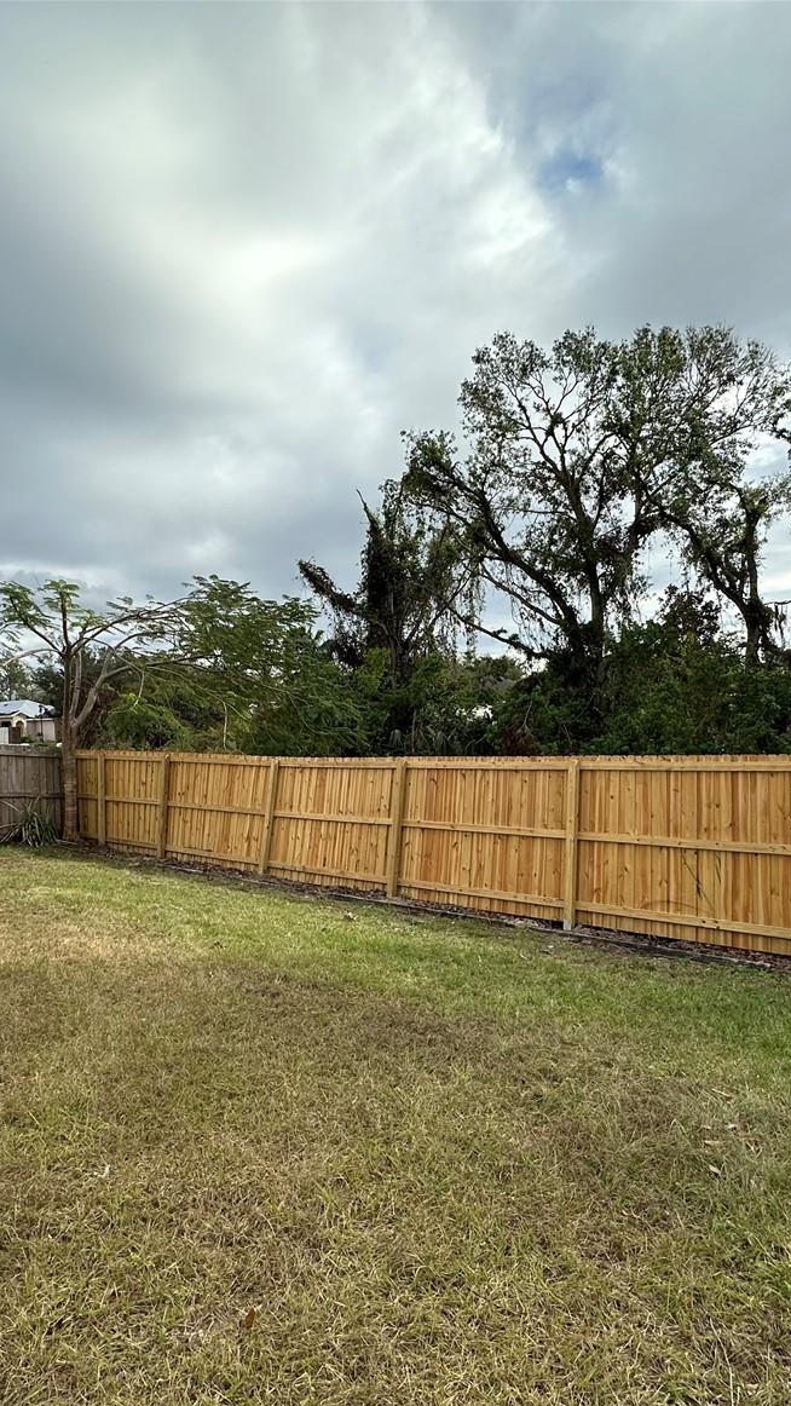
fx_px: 783
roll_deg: +1.2
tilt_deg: -0.5
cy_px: 725
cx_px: 339
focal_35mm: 21
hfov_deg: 53.4
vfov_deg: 83.8
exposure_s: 1/1401
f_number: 2.2
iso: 50
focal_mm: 2.22
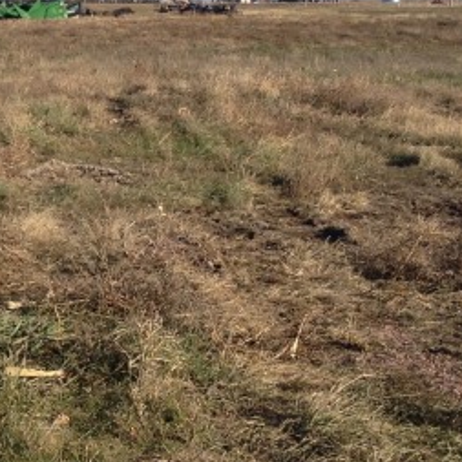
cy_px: 155
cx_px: -97
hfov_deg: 13.6
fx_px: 1887
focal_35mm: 125
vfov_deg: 13.9
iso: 50
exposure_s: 1/1577
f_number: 2.4
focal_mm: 4.28
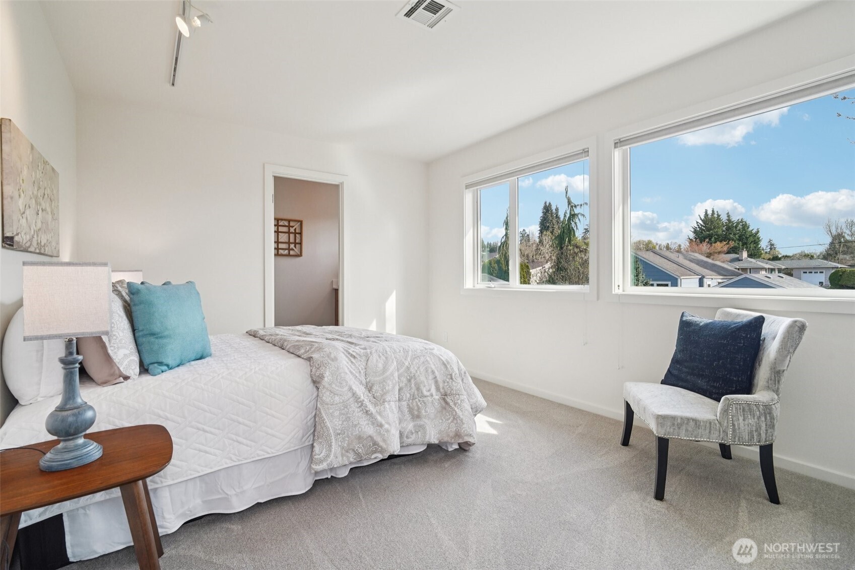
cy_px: 285
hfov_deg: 96.7
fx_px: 380
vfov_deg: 73.7
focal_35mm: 16
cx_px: 428
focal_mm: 16
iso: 1600
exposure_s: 1/320
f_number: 8
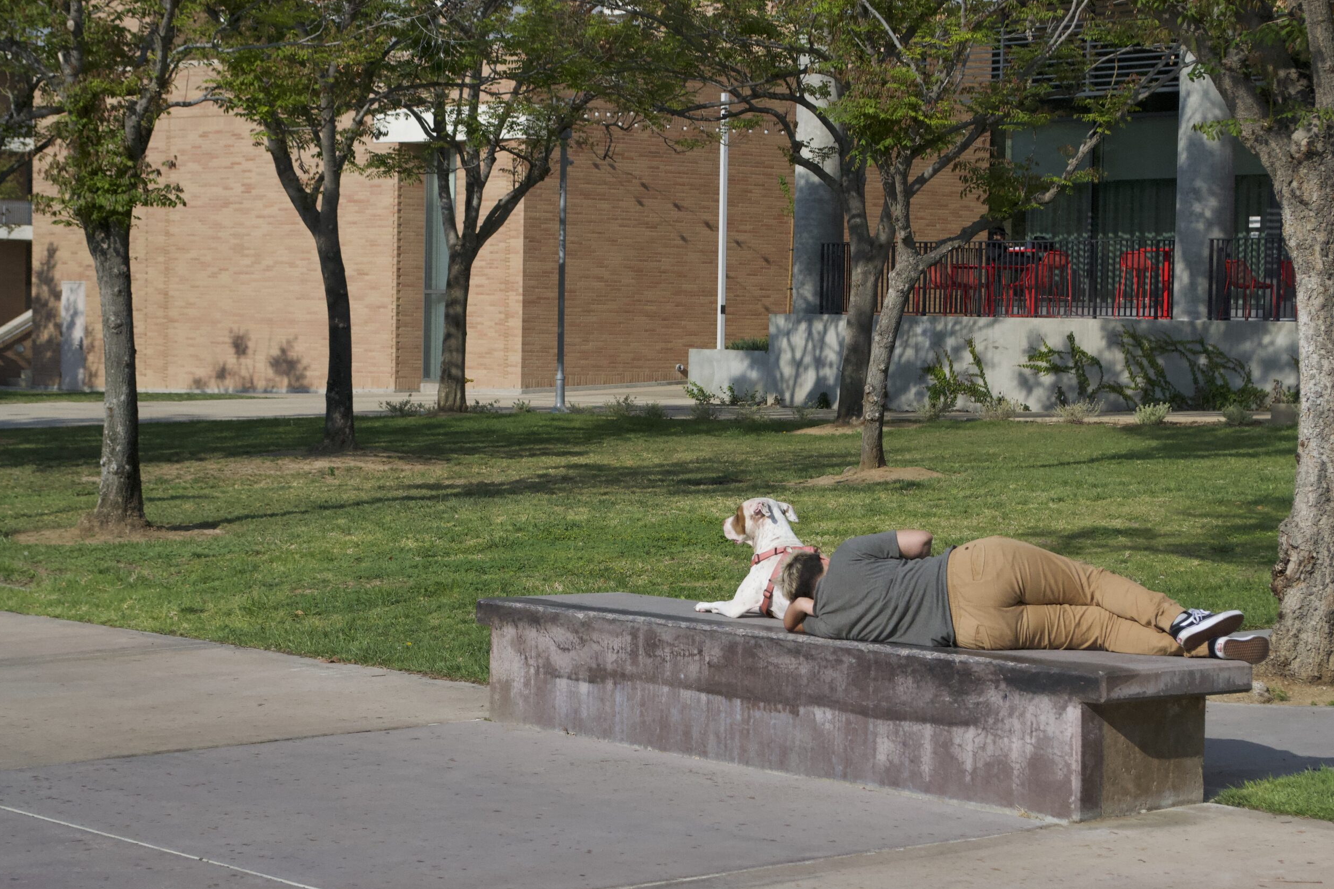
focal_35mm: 85
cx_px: 660
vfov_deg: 16.2
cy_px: 446
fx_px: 3131
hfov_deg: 24.0
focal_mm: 55
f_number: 8
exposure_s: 1/4000
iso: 1600
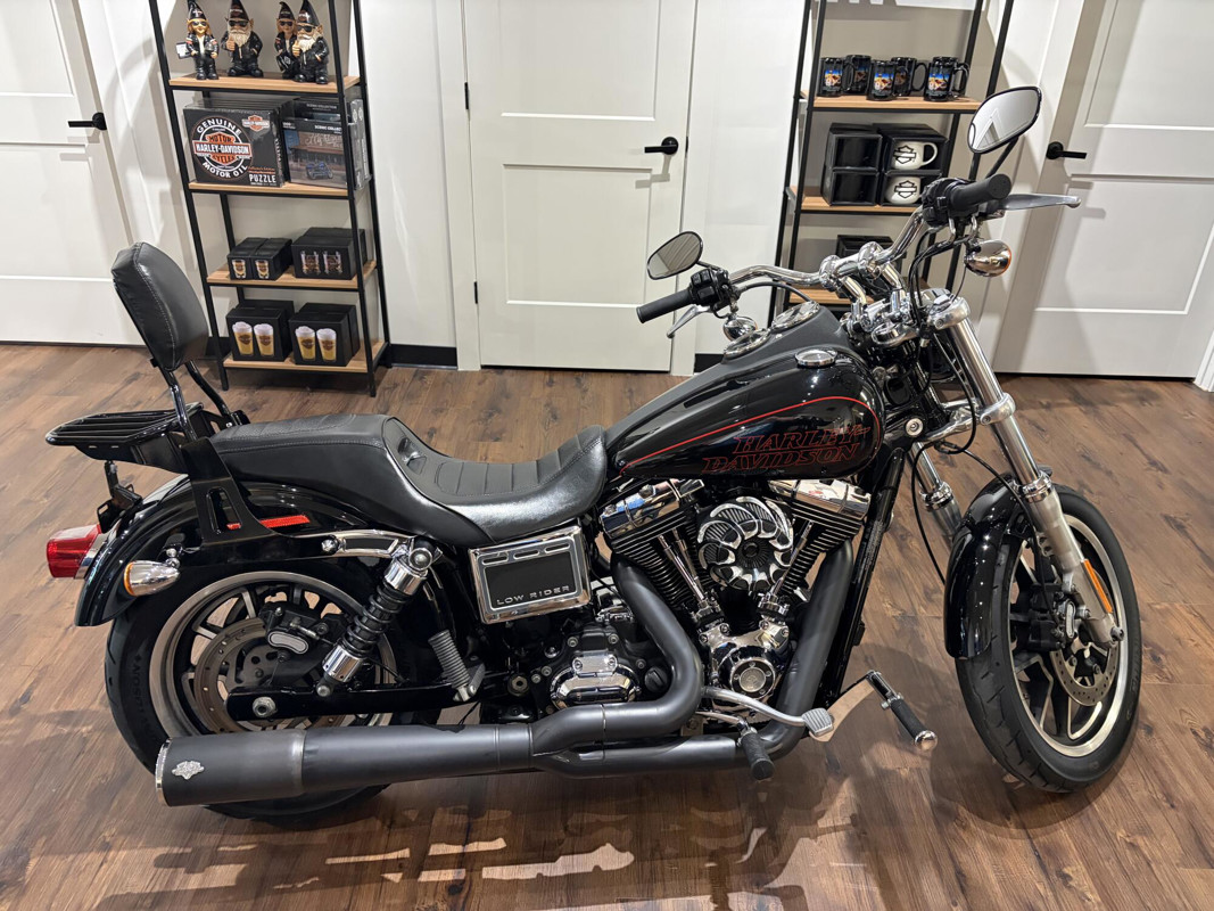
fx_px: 912
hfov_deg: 67.3
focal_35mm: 26
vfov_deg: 53.1
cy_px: 456
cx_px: 607
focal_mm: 5.96
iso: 400
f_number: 1.6
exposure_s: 1/40
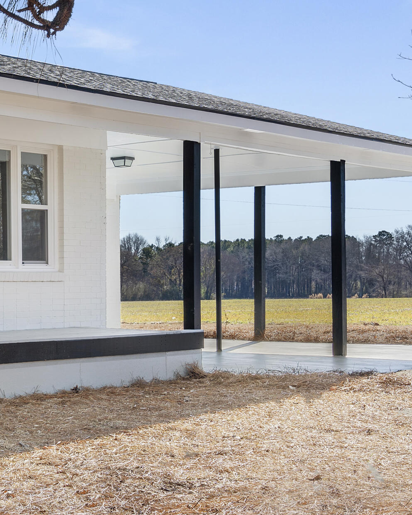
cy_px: 282
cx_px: -128
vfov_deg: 25.4
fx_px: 1143
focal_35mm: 75
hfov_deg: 18.9
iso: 100
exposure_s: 1/1600
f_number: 9
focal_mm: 33
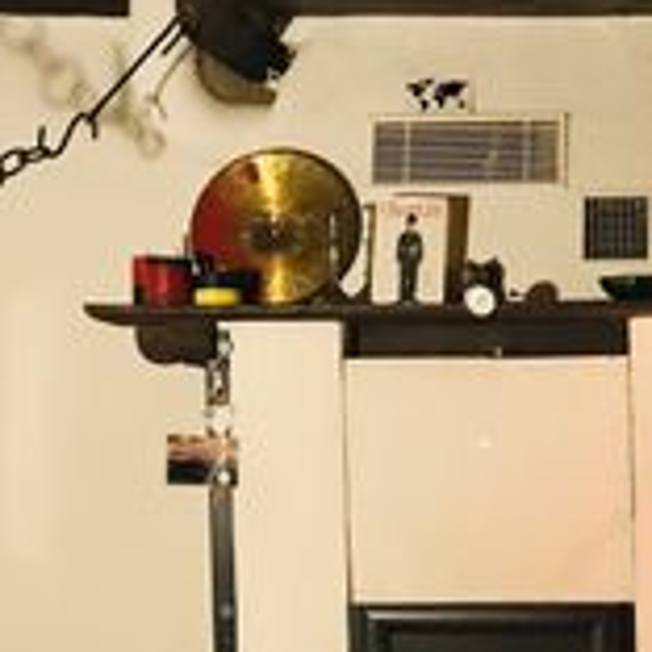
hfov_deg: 17.3
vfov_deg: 17.9
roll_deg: +0.7
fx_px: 2024
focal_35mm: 95
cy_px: 652
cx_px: 819
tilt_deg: -4.3
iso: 100
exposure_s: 1/17
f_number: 1.8
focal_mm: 3.99
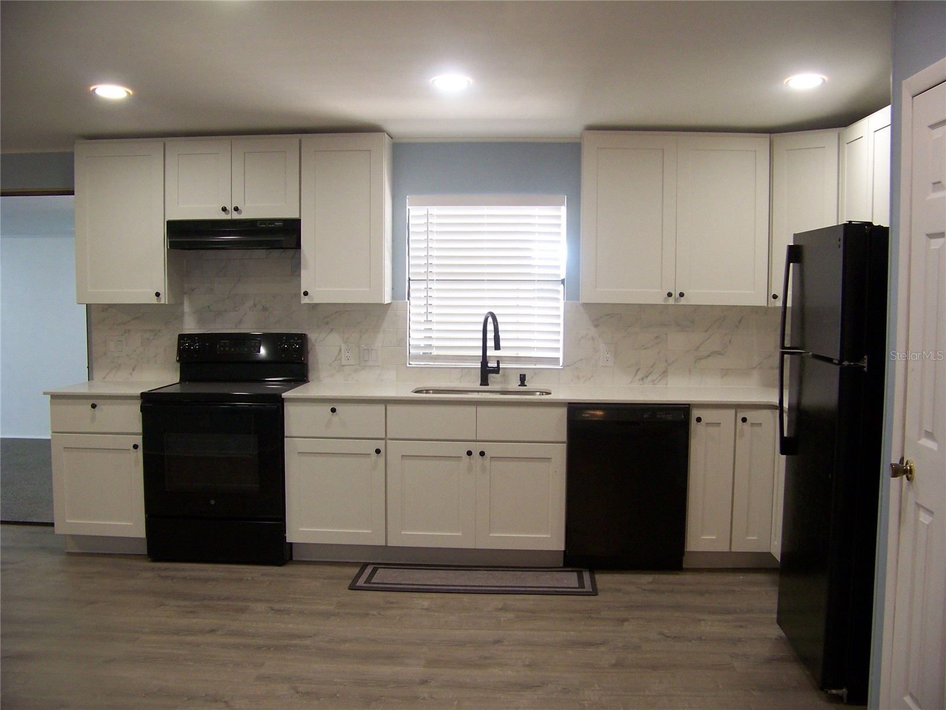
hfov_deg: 51.4
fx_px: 984
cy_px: 355
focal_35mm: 36
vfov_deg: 39.7
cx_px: 473
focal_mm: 5.85
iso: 125
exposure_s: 1/30
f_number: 2.8
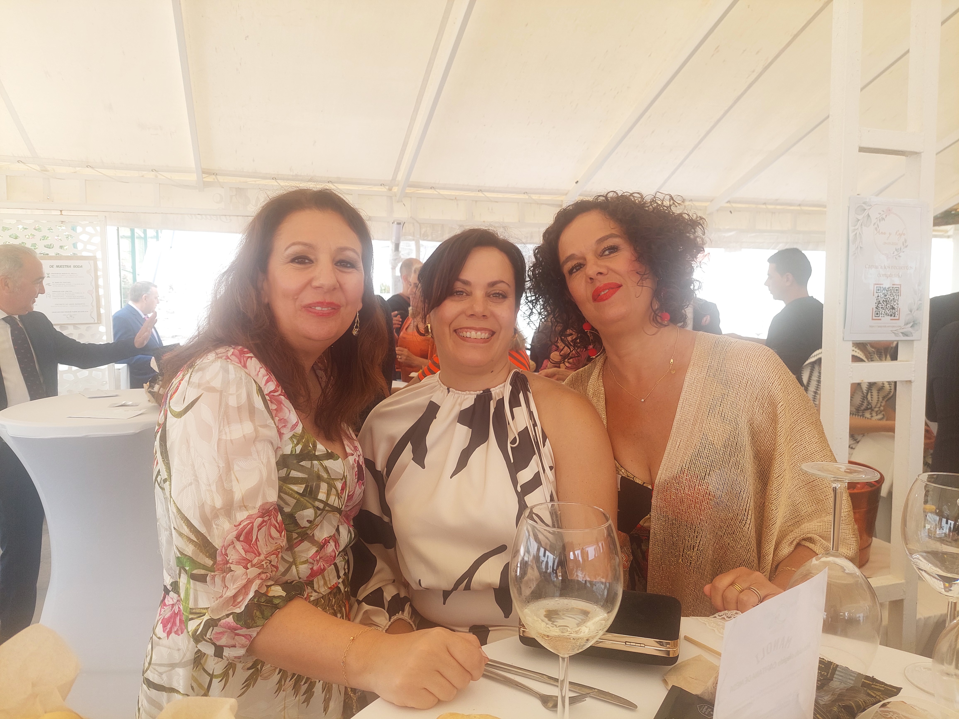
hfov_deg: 71.6
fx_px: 665
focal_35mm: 24
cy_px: 360
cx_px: 480
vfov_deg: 56.8
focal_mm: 5.23
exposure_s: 1/271
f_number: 1.8
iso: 40
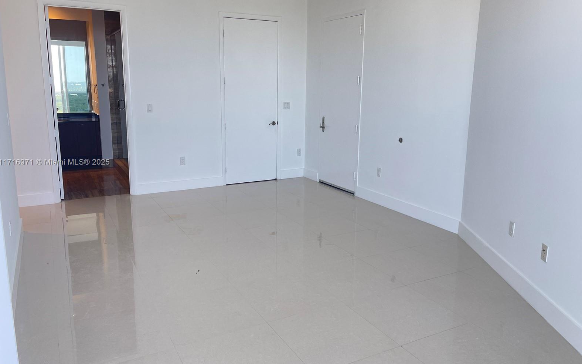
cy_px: 163
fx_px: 444
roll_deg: -0.9
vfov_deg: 44.5
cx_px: 287
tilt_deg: -10.9
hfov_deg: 66.5
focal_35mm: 28
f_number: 1.6
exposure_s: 1/121
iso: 80
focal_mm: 5.1
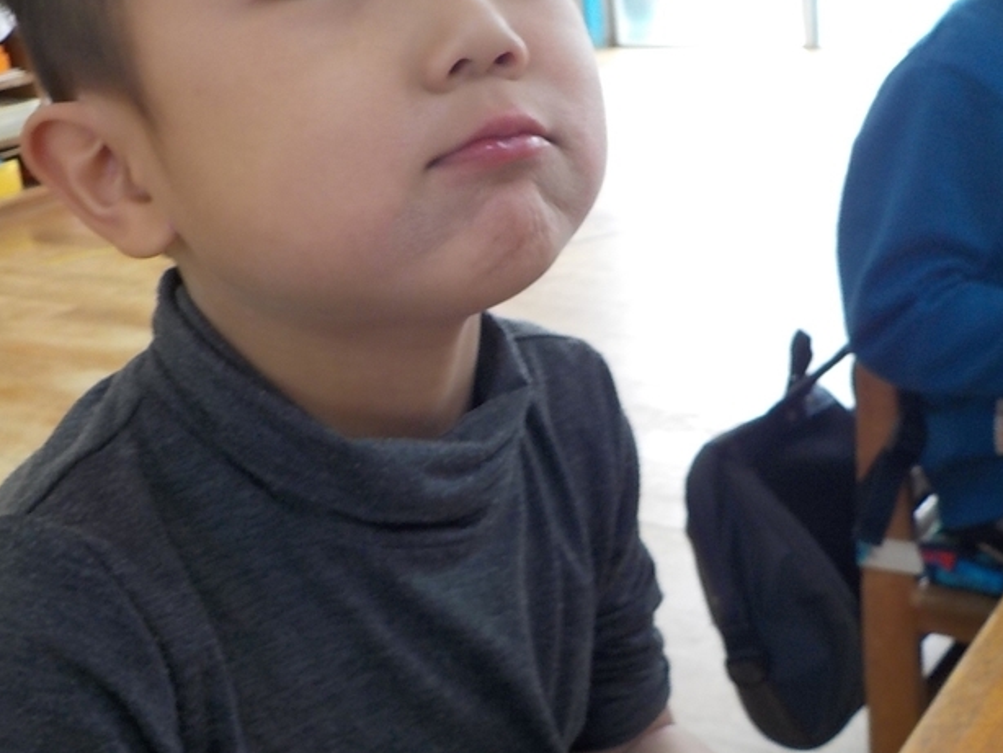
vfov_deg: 29.1
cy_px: 317
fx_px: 1449
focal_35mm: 50
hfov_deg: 38.0
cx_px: 595
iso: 140
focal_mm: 4.1
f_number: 3.3
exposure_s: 1/30
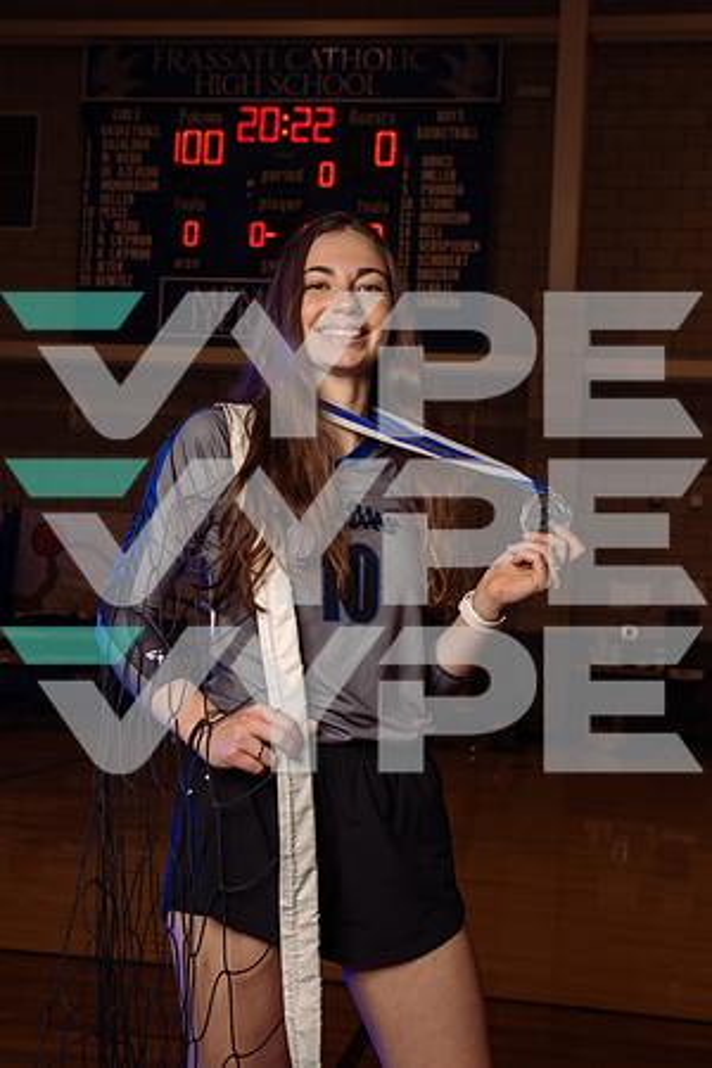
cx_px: 356
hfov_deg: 26.0
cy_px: 534
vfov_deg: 38.2
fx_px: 1543
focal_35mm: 52
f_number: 8
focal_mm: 52
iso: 250
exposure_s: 1/200
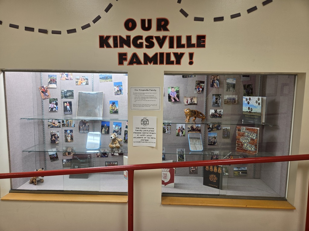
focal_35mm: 23
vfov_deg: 58.9
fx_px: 205
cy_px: 116
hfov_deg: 73.9
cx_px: 154
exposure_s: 1/120
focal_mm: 5.4
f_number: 1.8
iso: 100
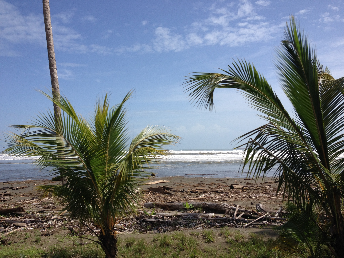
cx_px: 172
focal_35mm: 35
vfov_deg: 40.7
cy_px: 129
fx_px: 348
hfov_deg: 52.6
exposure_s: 1/2208
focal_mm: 4.28
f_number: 2.4
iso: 50
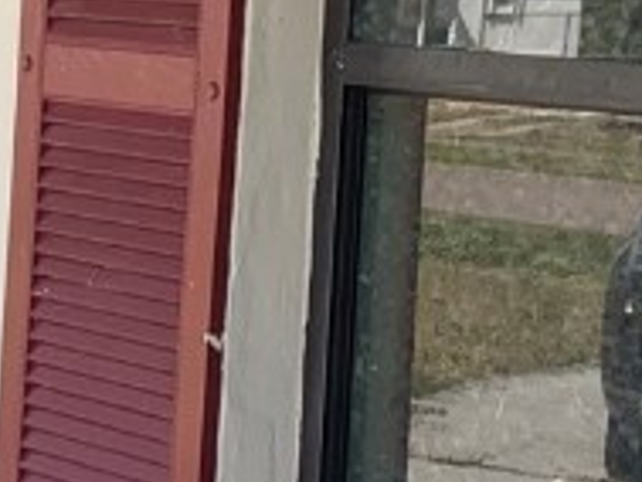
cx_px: 3
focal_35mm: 141
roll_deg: -4.7
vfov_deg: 10.5
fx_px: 2617
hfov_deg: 13.8
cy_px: 180
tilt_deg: -2.0
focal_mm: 4.25
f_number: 1.8
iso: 25
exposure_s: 1/520
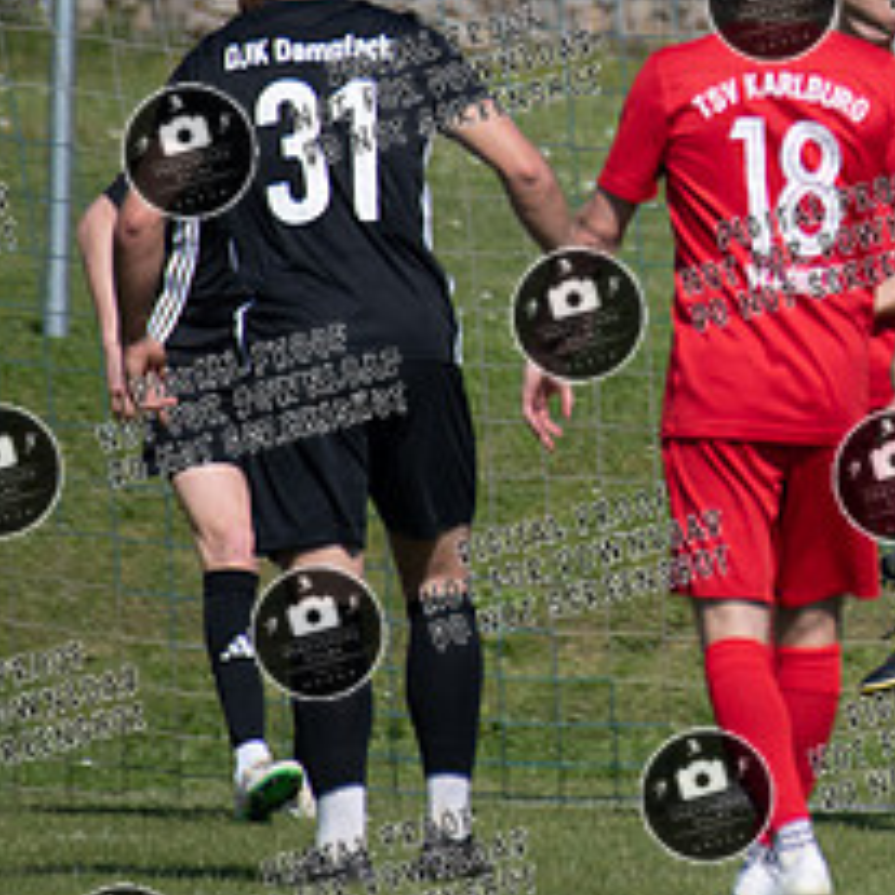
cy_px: 8
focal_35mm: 1668
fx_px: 48792
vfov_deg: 1.1
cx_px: 1284
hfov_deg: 1.1
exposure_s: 1/1600
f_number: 5.6
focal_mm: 480
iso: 220
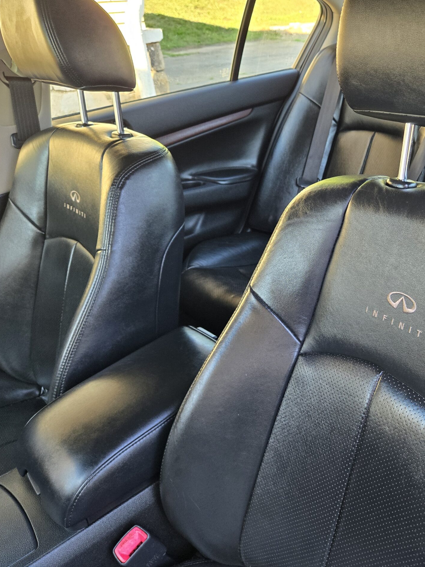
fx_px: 507
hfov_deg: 43.6
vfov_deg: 58.3
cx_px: 331
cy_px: 282
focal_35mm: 31
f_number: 1.8
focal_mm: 5.4
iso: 200
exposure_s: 1/180
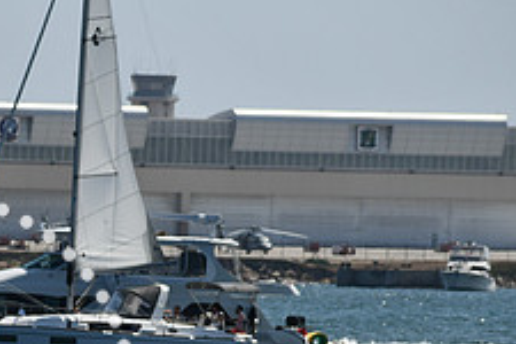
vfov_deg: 2.0
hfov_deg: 3.0
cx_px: -80
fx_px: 9703
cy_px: 402
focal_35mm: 677
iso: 200
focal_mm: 175
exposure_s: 1/1600
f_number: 7.1
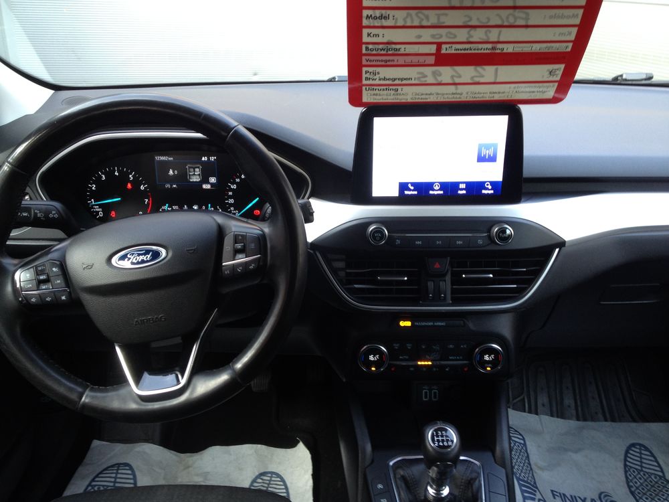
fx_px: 676
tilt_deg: -25.8
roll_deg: -1.8
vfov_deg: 40.7
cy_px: 251
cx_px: 334
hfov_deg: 52.6
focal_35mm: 35
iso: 50
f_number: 2.4
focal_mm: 4.28
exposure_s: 1/24
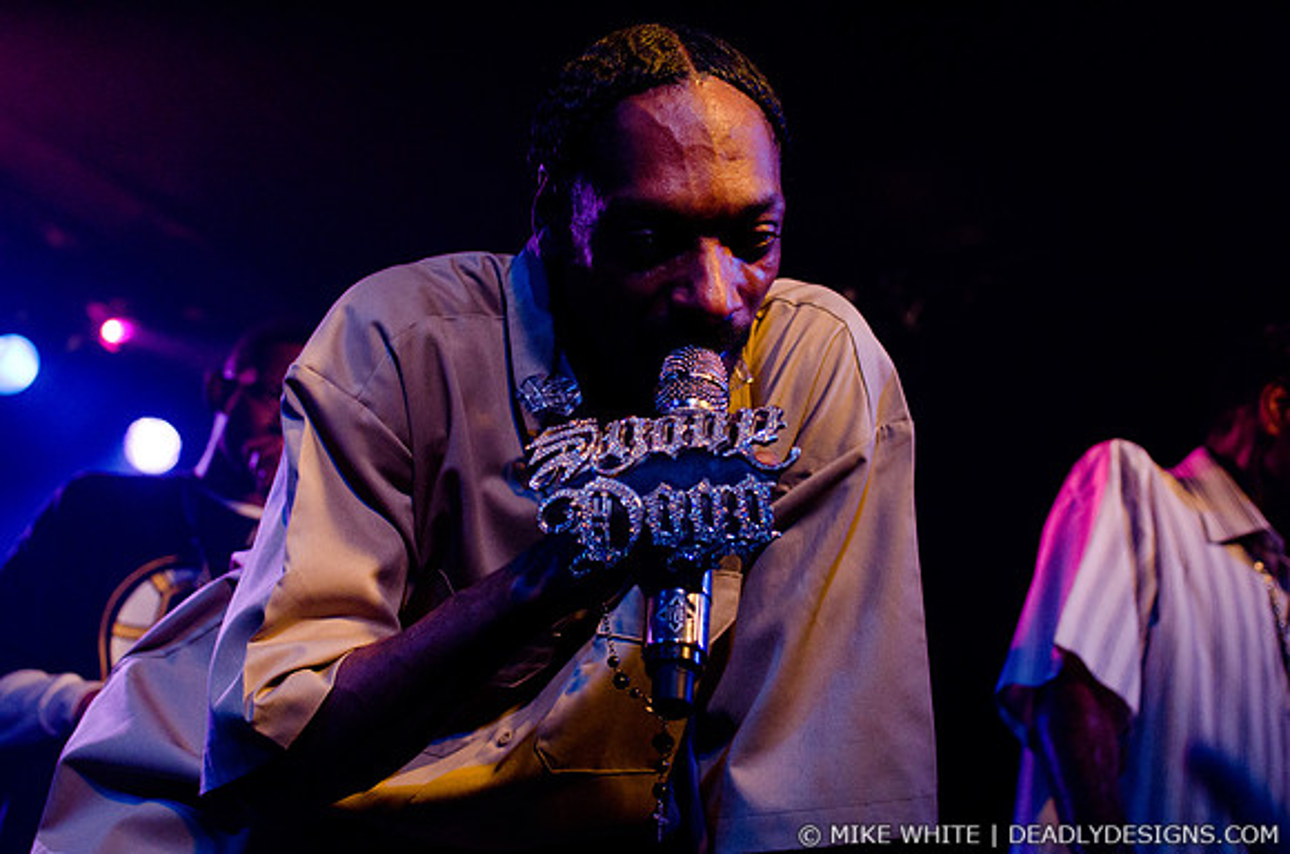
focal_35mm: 52
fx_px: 1877
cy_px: 427
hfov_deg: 37.9
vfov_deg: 25.6
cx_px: 645
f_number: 2.8
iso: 1250
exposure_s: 1/160
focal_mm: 35
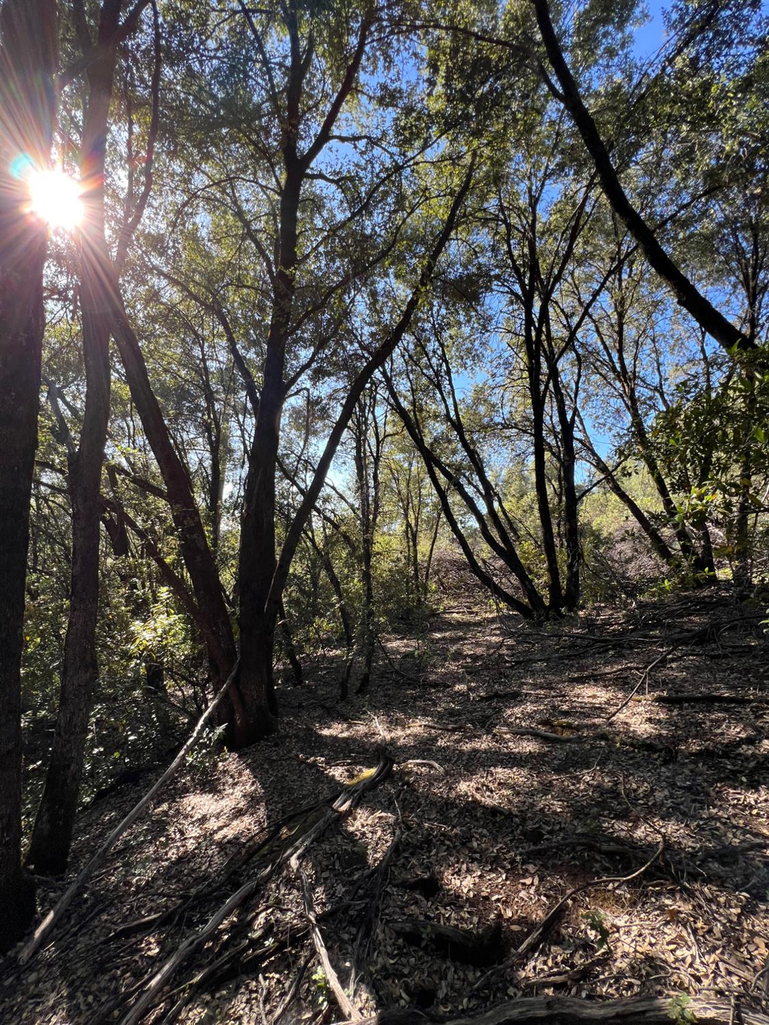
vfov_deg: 106.2
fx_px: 385
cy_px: 512
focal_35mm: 13
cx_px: 384
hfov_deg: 89.9
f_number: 1.8
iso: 32
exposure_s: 1/188
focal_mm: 1.57
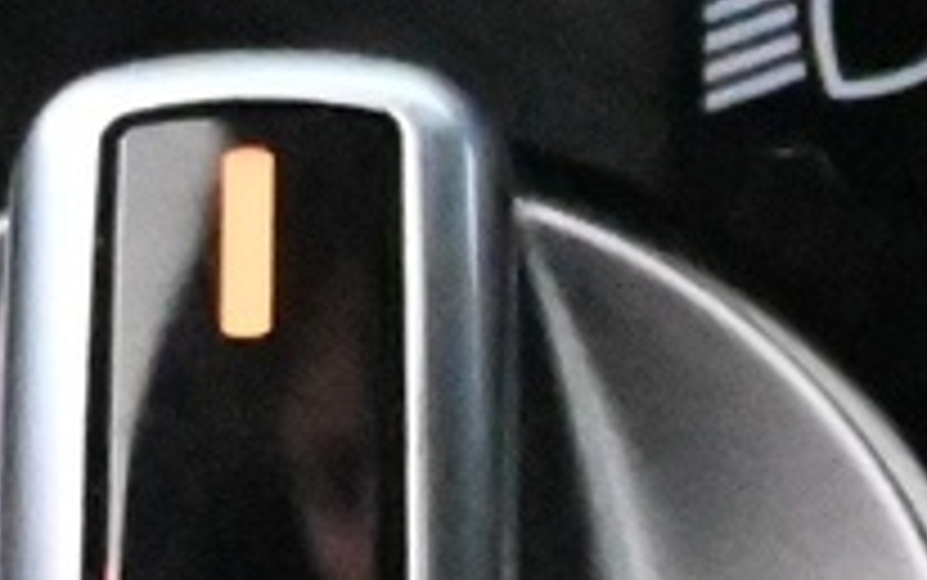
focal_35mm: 348
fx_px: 8797
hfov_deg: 6.0
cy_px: 859
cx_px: 266
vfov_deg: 3.8
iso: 25600
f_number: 4.8
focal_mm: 29
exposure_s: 1/50
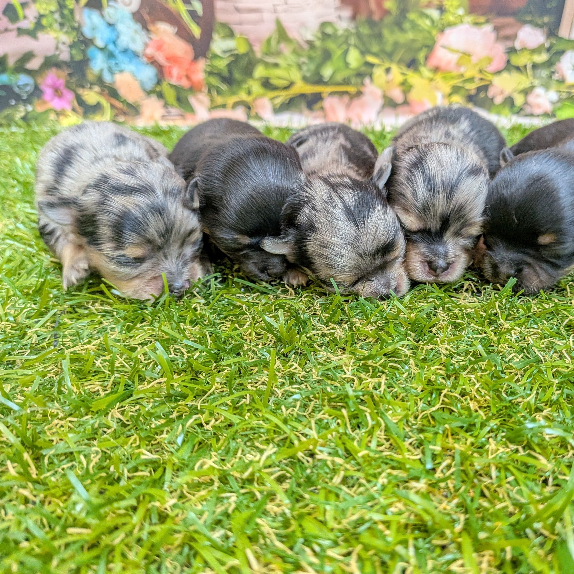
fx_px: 544
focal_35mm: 29
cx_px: 366
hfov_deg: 54.9
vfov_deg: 55.6
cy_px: 288
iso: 157
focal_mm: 4.53
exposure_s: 1/120
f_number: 1.7
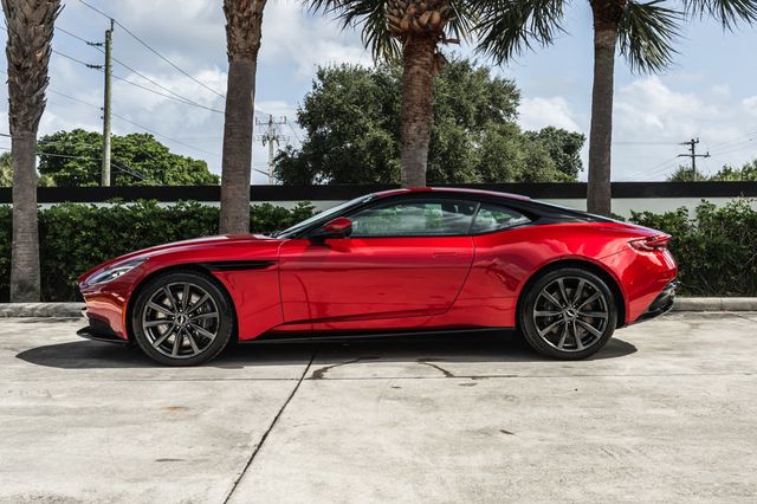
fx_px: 1033
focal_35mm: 49
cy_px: 220
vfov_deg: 27.4
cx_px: 422
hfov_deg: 40.2
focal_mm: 28
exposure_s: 1/160
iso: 200
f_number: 8
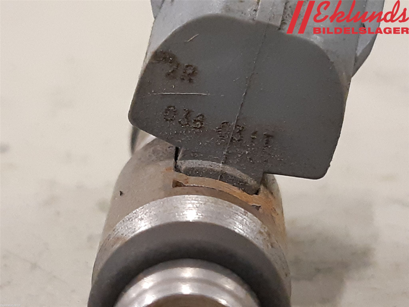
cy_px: 154
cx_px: 204
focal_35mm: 26
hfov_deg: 67.3
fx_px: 307
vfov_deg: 53.1
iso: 250
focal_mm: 3.93
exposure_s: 1/50
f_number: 1.7
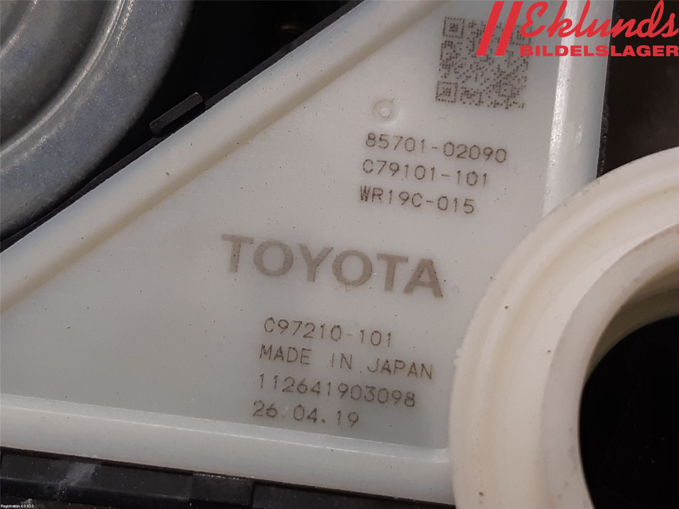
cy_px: 254
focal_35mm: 26
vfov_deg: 53.1
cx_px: 340
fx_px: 510
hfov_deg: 67.3
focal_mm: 3.93
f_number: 1.7
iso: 64
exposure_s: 1/50
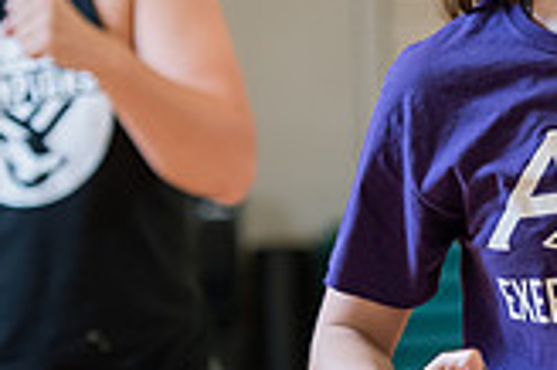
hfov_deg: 5.3
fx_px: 6028
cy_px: 226
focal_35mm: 390
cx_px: 649
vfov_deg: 3.5
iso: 800
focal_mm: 110
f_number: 3.2
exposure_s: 1/200
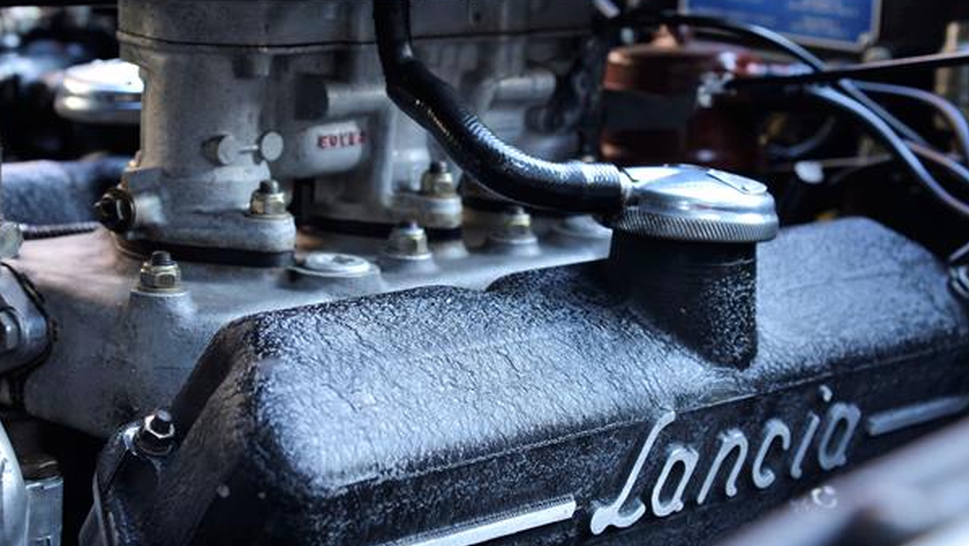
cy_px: 186
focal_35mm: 92
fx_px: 2365
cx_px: 396
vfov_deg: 13.2
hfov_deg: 23.1
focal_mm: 55
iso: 320
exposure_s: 1/50
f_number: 5
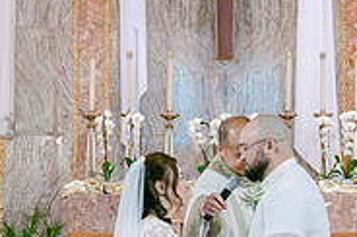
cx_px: 233
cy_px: 84
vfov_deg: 9.6
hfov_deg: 14.4
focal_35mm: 143
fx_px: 1416
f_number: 8
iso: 6400
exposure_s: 1/125
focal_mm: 44
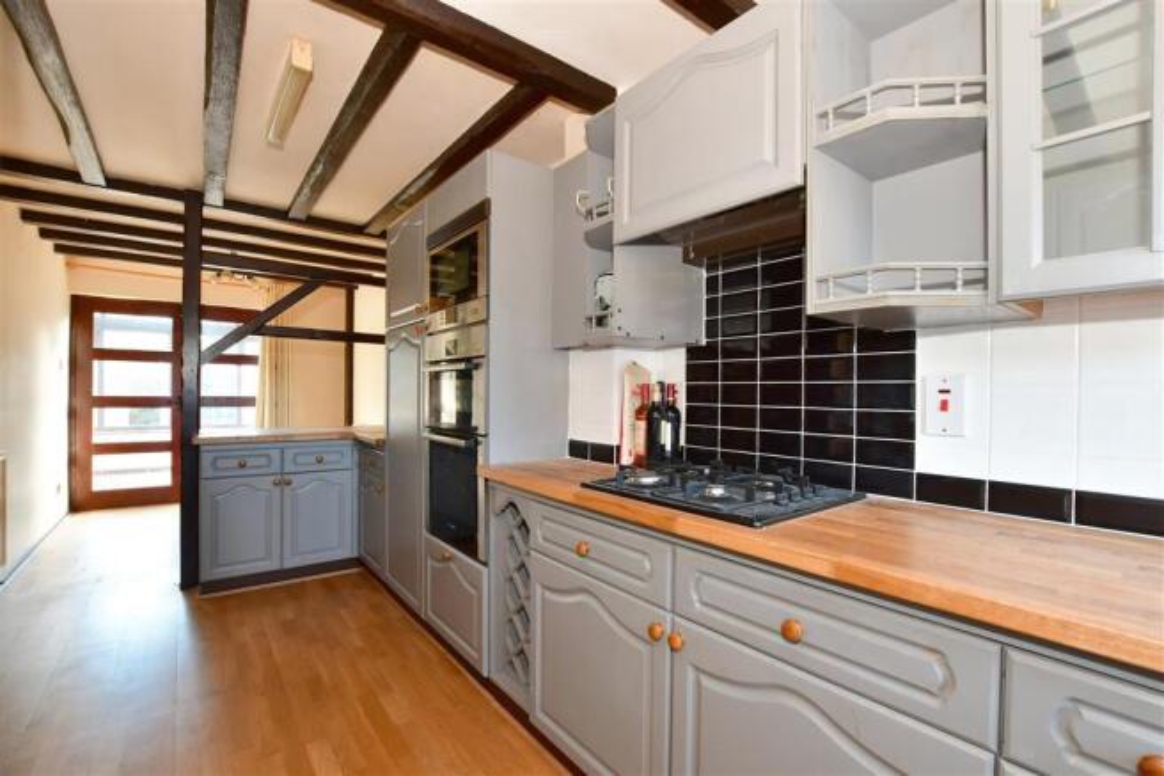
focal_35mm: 15
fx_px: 485
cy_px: 388
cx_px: 582
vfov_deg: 77.3
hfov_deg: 100.4
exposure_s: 1/2
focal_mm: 10
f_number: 8
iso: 400
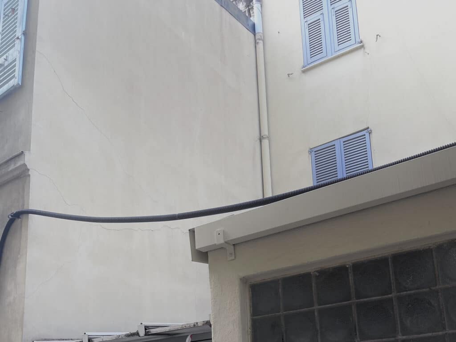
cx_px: 228
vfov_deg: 53.1
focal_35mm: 26
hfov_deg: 67.3
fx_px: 343
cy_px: 171
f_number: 1.6
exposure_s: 1/577
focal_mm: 5.1
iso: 50
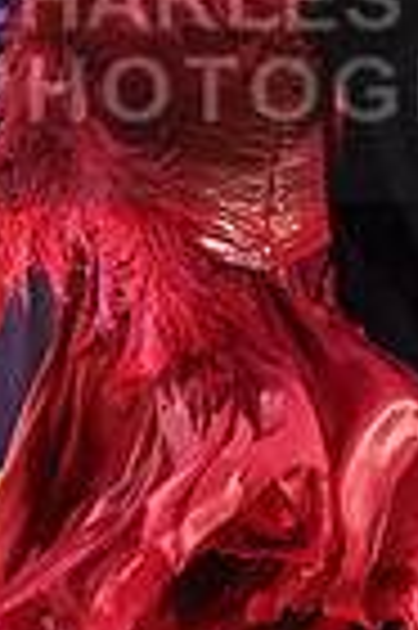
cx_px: 227
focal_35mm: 829
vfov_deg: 2.5
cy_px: 54
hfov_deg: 1.7
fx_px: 14473
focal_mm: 200
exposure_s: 1/400
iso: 5000
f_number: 5.6
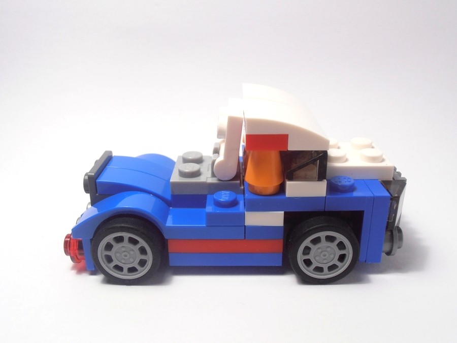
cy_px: 172
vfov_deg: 38.7
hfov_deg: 50.1
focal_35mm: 37
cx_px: 228
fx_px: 488
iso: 80
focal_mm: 6.61
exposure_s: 1/80
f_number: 3.9
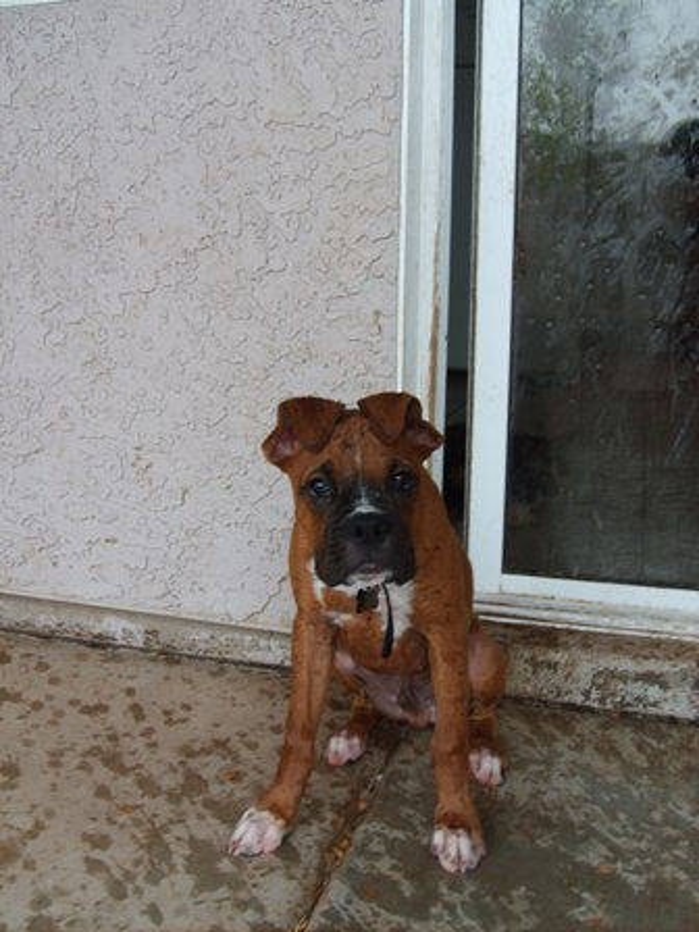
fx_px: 942
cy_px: 466
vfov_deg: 52.6
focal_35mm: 35
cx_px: 350
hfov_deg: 40.7
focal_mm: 5.8
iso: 63
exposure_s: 1/30
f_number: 2.8
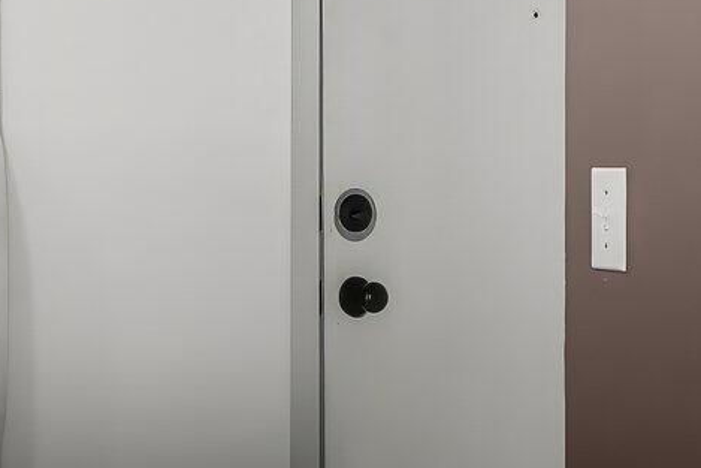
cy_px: 209
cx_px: -714
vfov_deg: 10.5
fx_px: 2551
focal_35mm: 131
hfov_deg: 13.4
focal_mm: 20.3
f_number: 6.3
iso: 400
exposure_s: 1/60
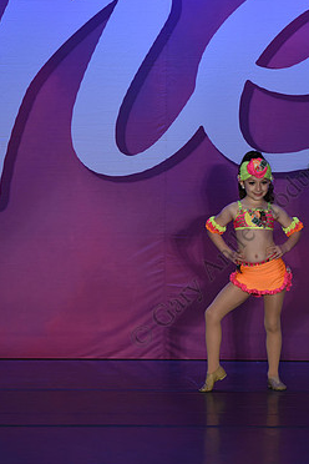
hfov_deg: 4.4
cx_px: 249
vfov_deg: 6.6
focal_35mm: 312
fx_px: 4017
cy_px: 234
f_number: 4
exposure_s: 1/400
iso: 1600
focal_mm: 200
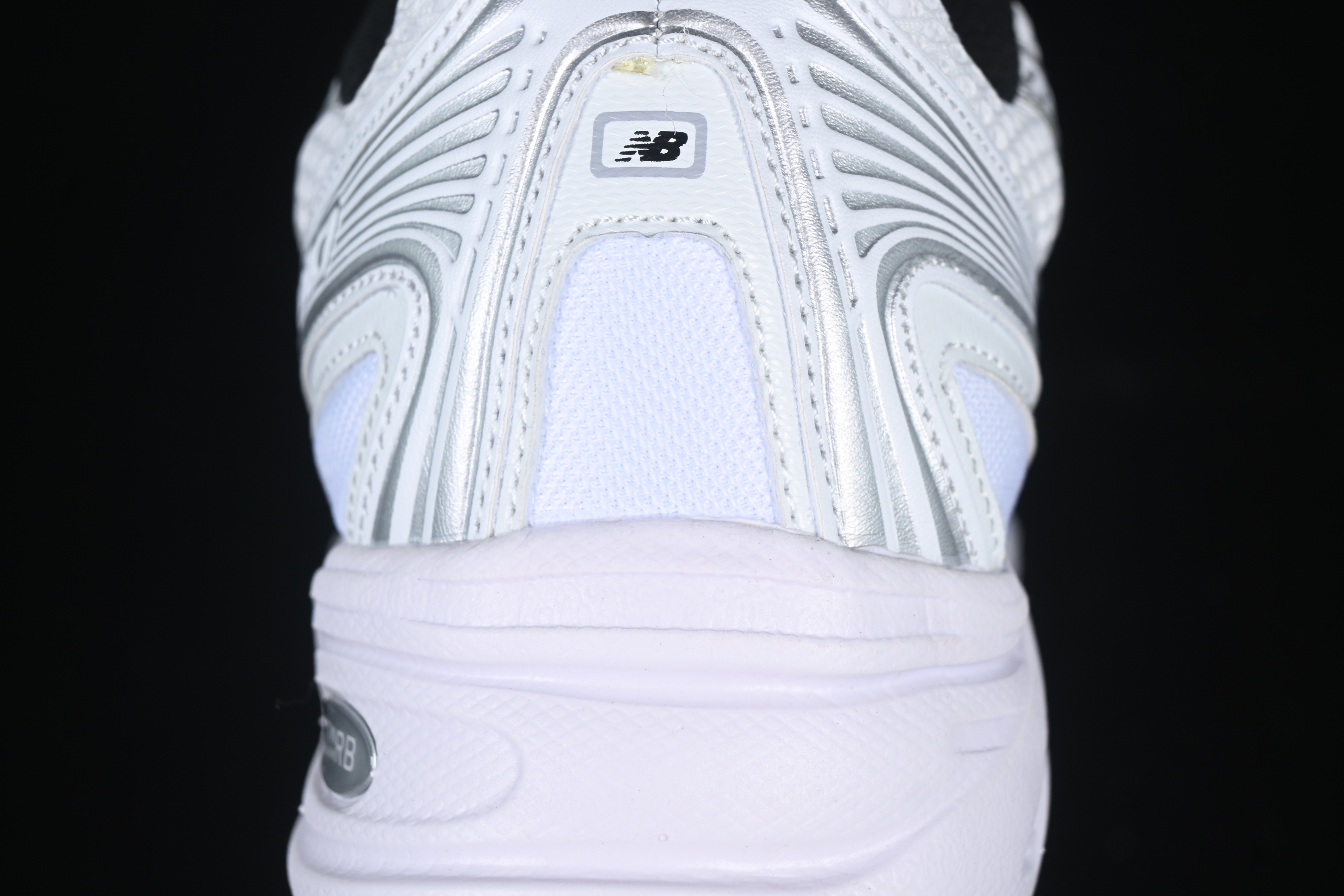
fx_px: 2800
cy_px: 448
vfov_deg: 18.2
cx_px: 672
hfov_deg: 27.0
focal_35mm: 75
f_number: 7.1
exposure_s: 1/60
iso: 160
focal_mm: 50
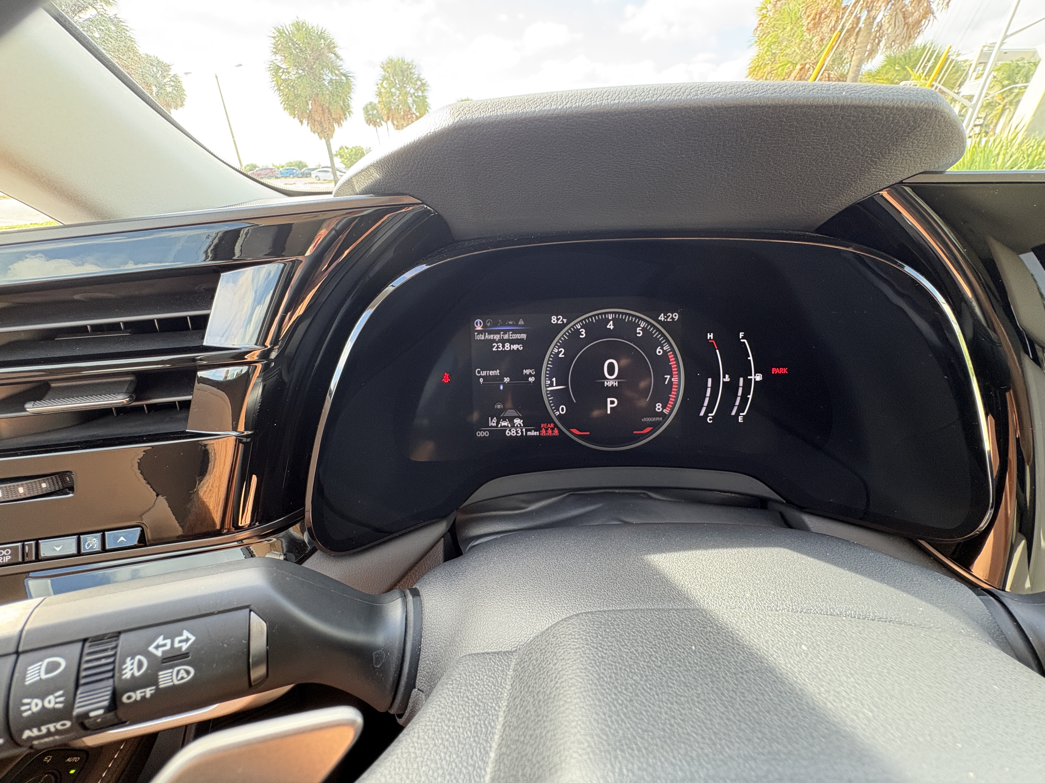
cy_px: 392
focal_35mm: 14
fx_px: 423
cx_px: 522
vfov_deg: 85.7
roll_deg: +1.3
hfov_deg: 102.1
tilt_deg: -27.7
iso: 250
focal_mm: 2.22
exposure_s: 1/60
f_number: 2.2
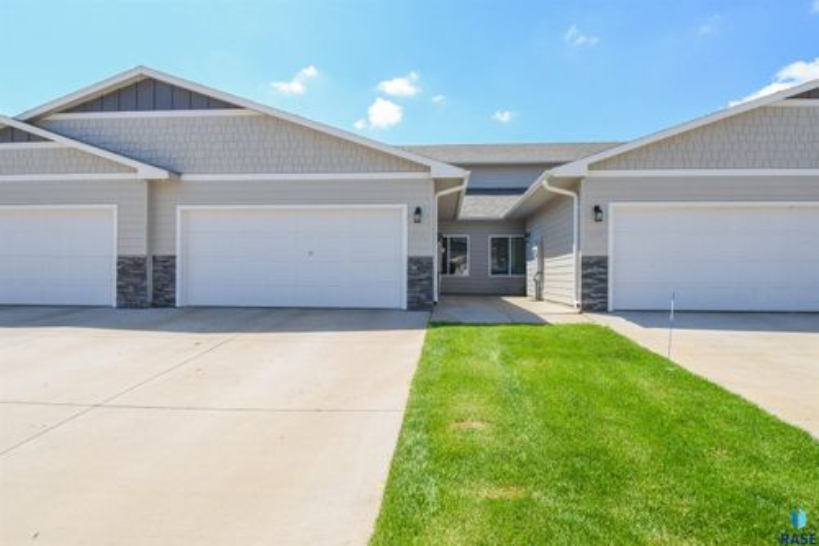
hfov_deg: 86.9
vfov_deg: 64.5
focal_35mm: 19
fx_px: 432
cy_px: 273
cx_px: 410
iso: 1250
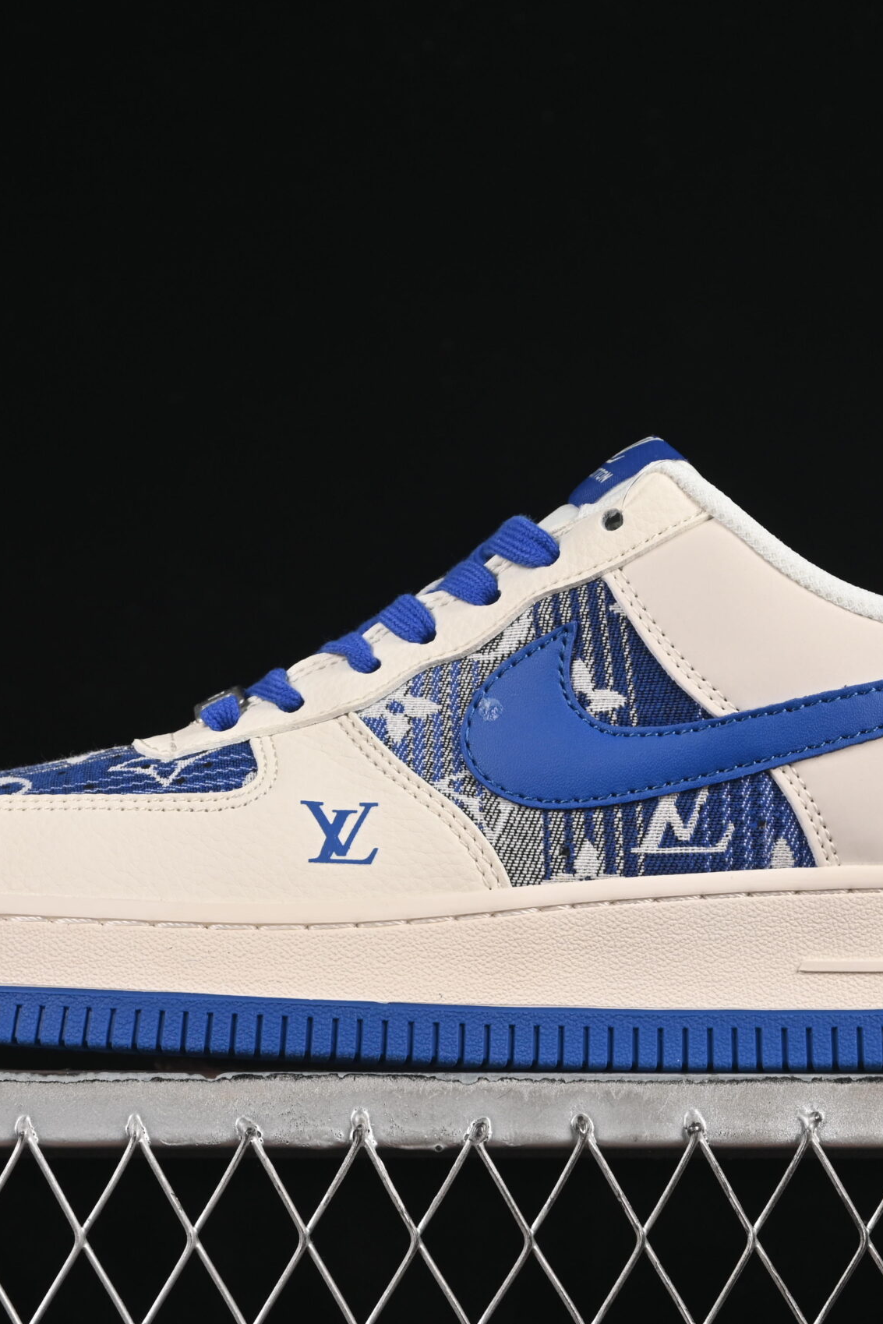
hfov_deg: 12.1
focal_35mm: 113
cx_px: 507
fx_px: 4156
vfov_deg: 18.1
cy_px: 660
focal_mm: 50
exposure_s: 1/80
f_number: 8
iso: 160
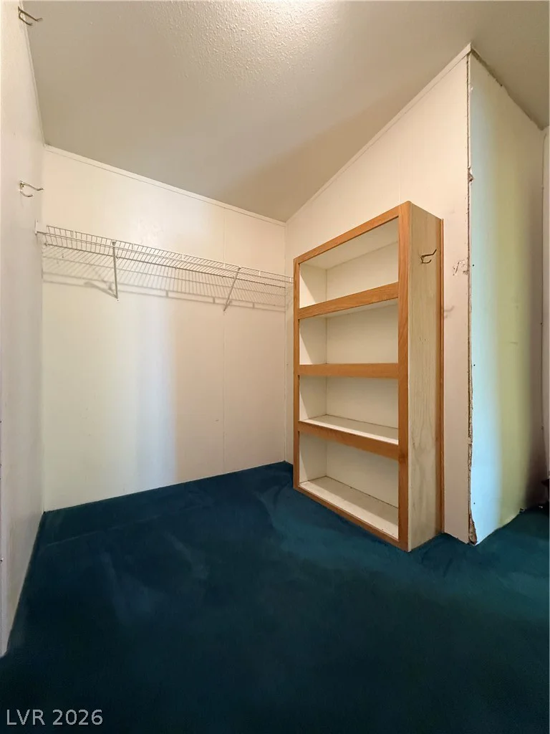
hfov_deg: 85.7
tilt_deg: +1.4
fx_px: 297
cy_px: 367
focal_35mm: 14
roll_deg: -1.4
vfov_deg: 102.1
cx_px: 275
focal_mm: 2.22
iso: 640
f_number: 2.2
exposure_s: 1/60
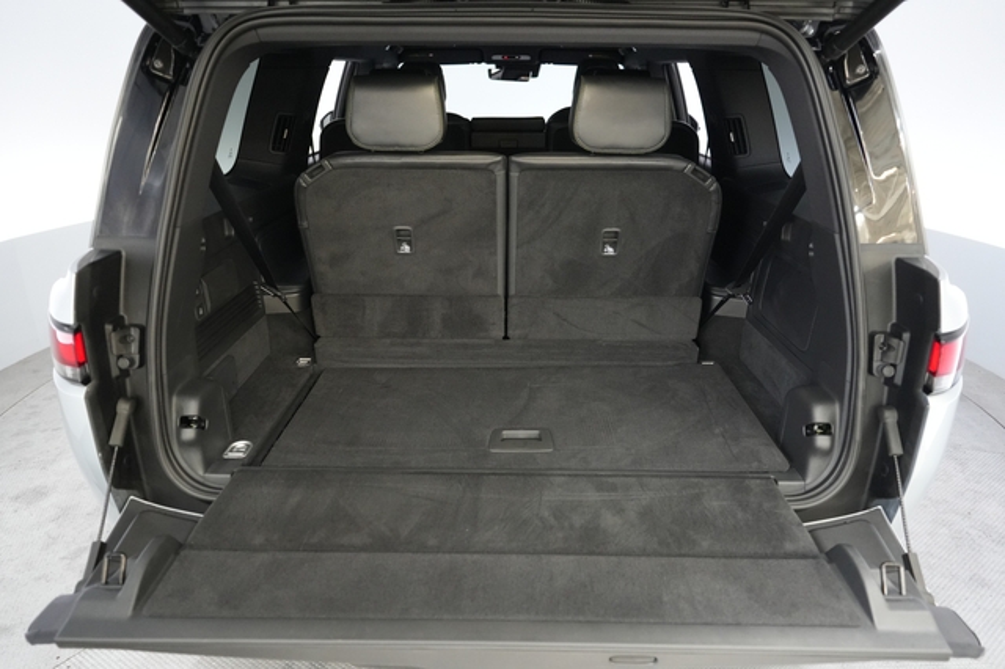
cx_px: 502
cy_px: 334
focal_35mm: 24
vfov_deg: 53.1
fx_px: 670
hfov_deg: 73.8
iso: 6400
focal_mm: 24
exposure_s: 1/160
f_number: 2.8
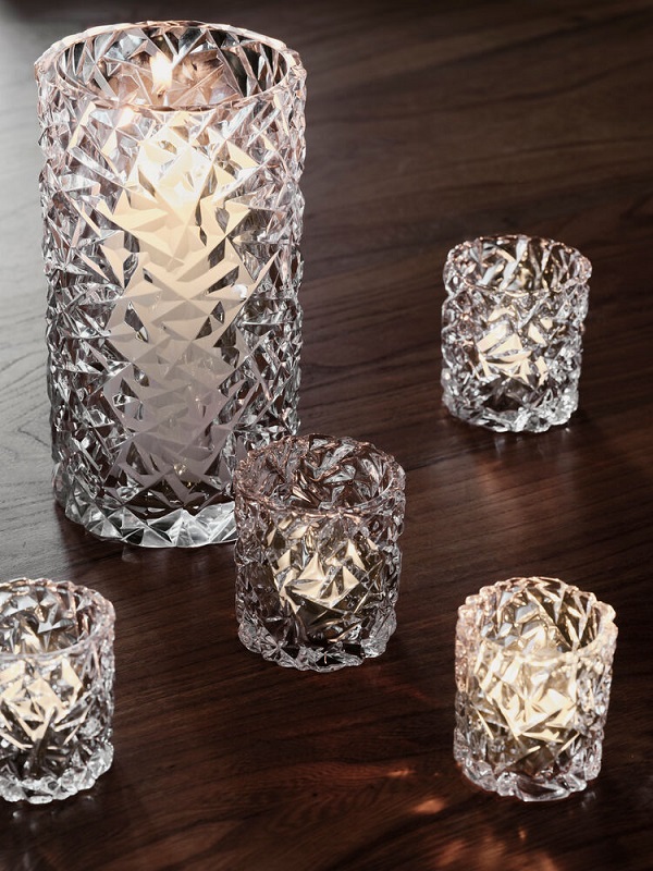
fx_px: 2389
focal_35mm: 95
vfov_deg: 20.7
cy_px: 436
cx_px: 326
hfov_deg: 15.6
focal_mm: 120
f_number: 11
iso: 640
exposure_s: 1/1.3
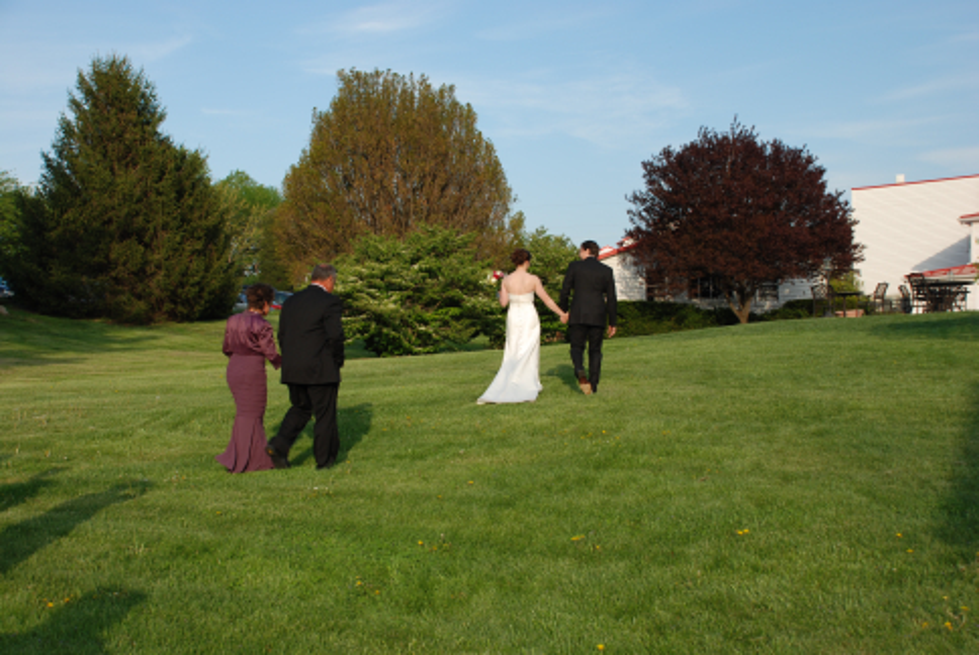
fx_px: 1266
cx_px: 490
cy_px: 328
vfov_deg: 29.0
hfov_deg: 42.3
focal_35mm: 46
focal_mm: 31
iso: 100
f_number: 6.3
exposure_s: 1/160
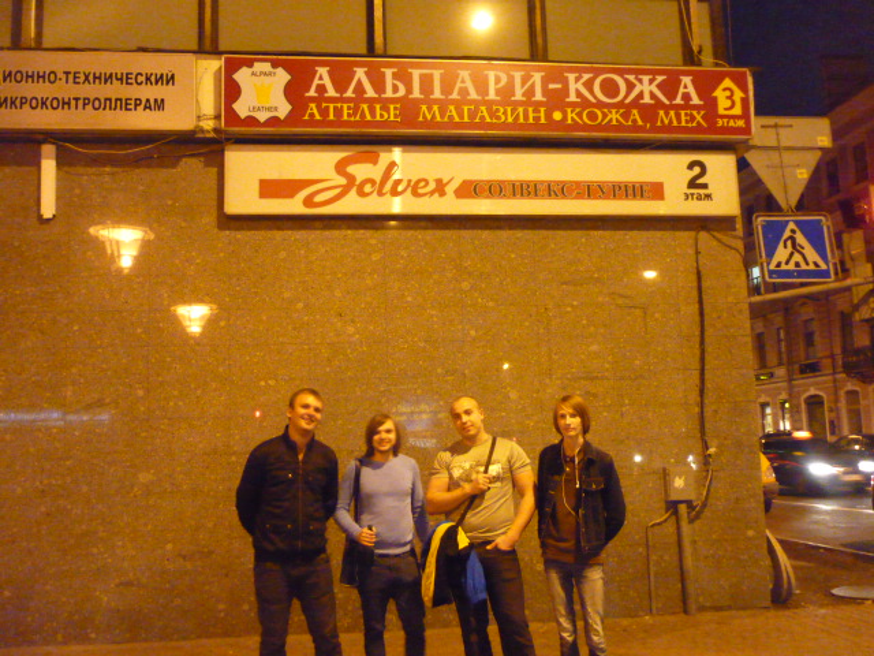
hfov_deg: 55.4
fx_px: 833
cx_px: 437
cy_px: 328
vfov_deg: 42.9
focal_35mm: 33
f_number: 2.8
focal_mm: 5.5
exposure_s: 1/13
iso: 1600
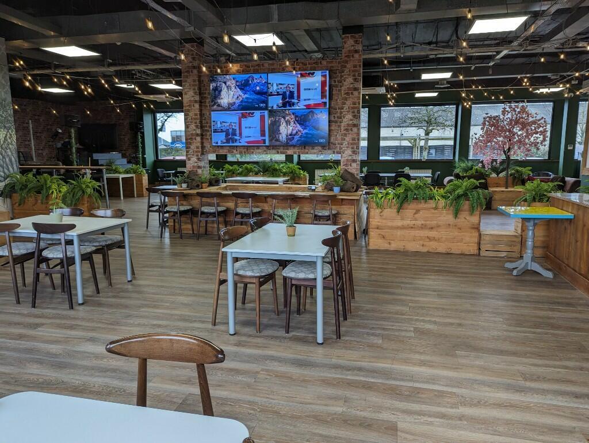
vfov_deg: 56.9
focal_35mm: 24
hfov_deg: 71.5
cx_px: 294
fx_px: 409
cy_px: 222
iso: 41
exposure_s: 1/100
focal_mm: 6.81
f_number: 1.85
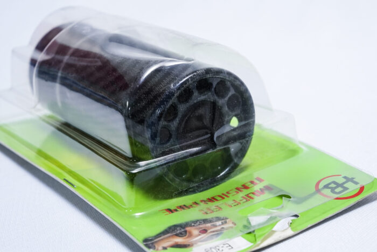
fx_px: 734
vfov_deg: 19.5
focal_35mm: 70
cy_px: 126
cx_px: 188
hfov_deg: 28.8
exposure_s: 1/160
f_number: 10
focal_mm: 70
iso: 3200
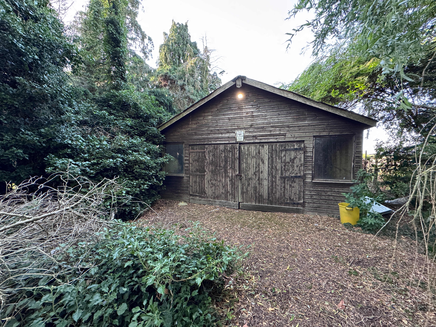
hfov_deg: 102.1
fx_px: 176
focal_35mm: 14
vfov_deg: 85.7
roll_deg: -0.1
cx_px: 218
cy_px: 164
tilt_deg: +0.9
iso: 250
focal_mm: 2.22
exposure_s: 1/99
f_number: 2.2
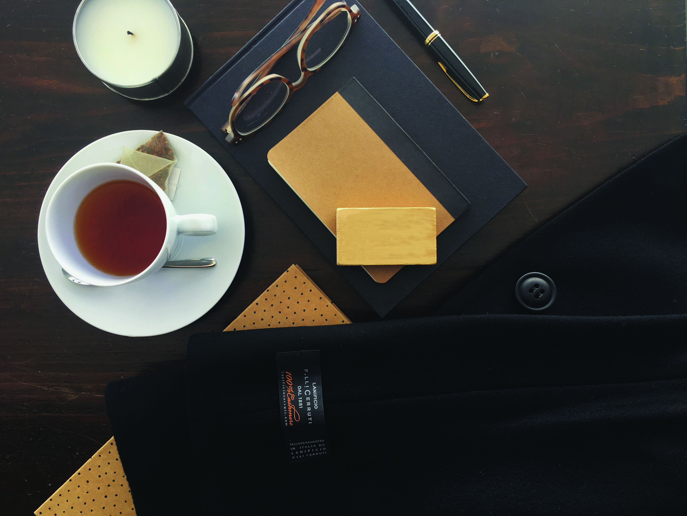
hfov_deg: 61.7
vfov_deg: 48.2
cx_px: 344
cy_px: 258
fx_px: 576
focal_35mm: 29
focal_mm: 4.15
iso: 25
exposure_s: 1/100
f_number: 2.2
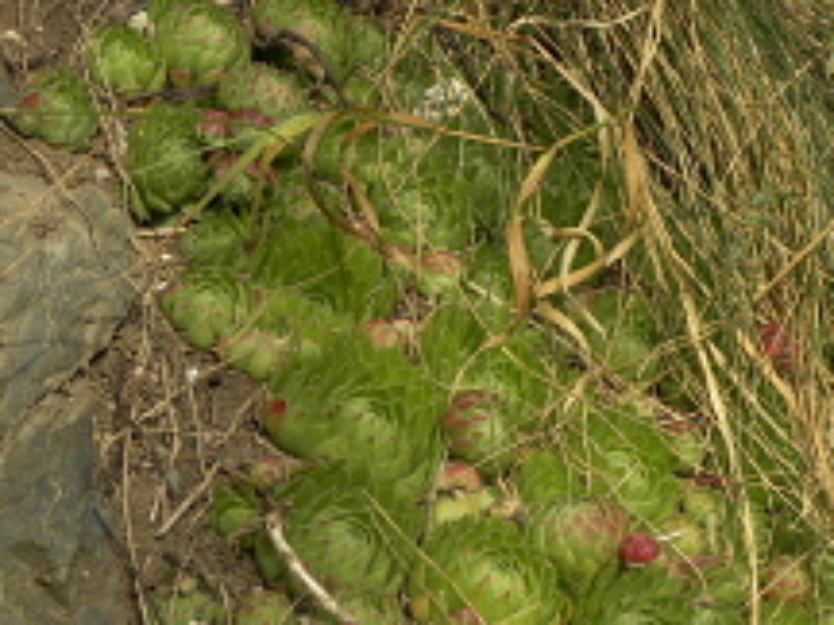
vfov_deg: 14.5
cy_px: 343
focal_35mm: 102
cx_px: 641
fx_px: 2457
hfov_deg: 19.1
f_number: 4
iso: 64
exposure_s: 1/400
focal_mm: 8.2
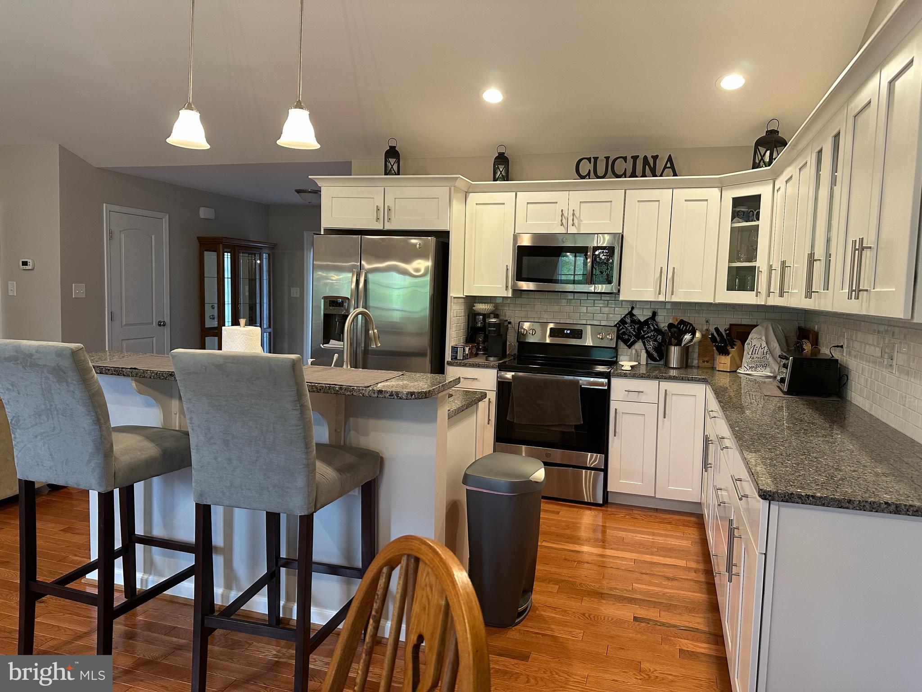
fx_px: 639
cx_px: 461
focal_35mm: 24
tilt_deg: -5.8
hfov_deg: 71.6
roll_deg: -2.4
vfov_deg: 56.8
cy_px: 346
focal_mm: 6.86
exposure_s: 1/60
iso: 200
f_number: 1.78
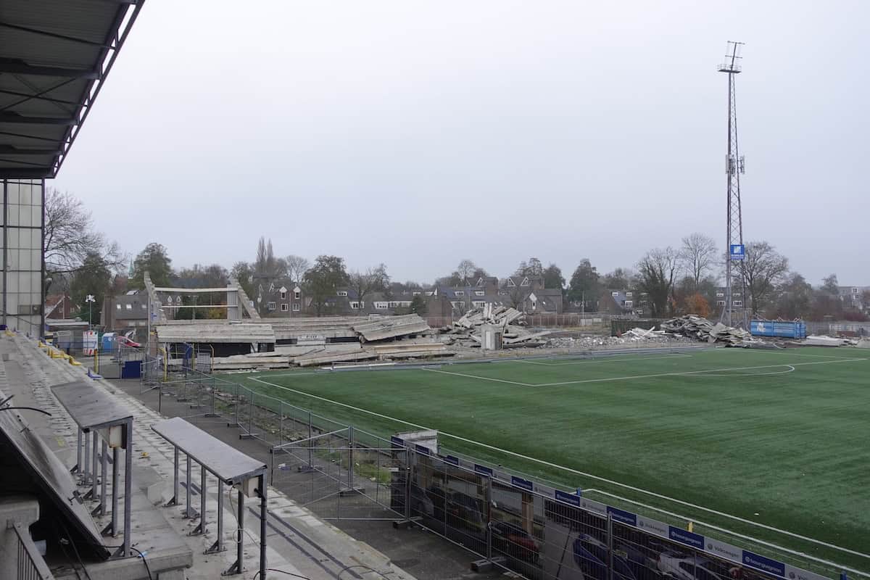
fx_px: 701
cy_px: 290
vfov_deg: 45.0
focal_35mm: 29
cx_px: 435
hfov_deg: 63.7
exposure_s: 1/80
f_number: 3.2
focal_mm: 10.6
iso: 125
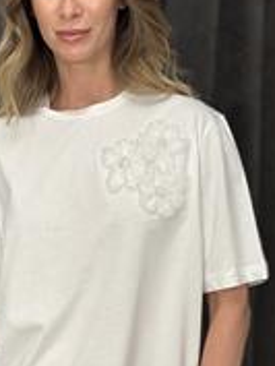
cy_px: 235
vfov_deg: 17.5
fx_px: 1185
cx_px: 95
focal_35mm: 112
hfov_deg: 13.2
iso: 80
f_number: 1.78
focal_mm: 6.86
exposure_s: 1/141
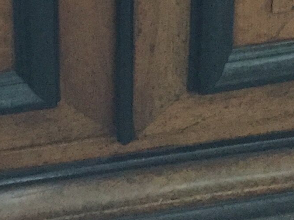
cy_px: -199
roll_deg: +2.8
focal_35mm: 141
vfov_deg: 9.9
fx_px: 1197
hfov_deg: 13.9
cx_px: 39
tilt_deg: -28.6
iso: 640
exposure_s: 1/17
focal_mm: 4.15
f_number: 2.2
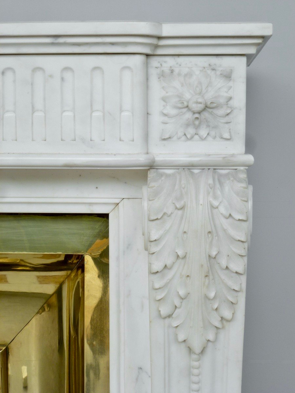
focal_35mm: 61
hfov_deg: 24.0
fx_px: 693
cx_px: 148
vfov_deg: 31.7
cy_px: 196
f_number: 4.5
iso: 100
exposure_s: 1/80
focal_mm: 10.9
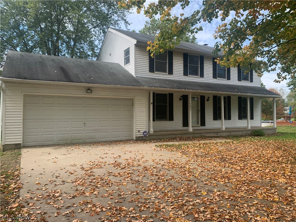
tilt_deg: +1.4
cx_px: 148
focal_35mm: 26
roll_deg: -0.7
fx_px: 222
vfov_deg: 53.1
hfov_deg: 67.3
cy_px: 111
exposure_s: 1/639
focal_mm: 4.25
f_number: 1.8
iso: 25
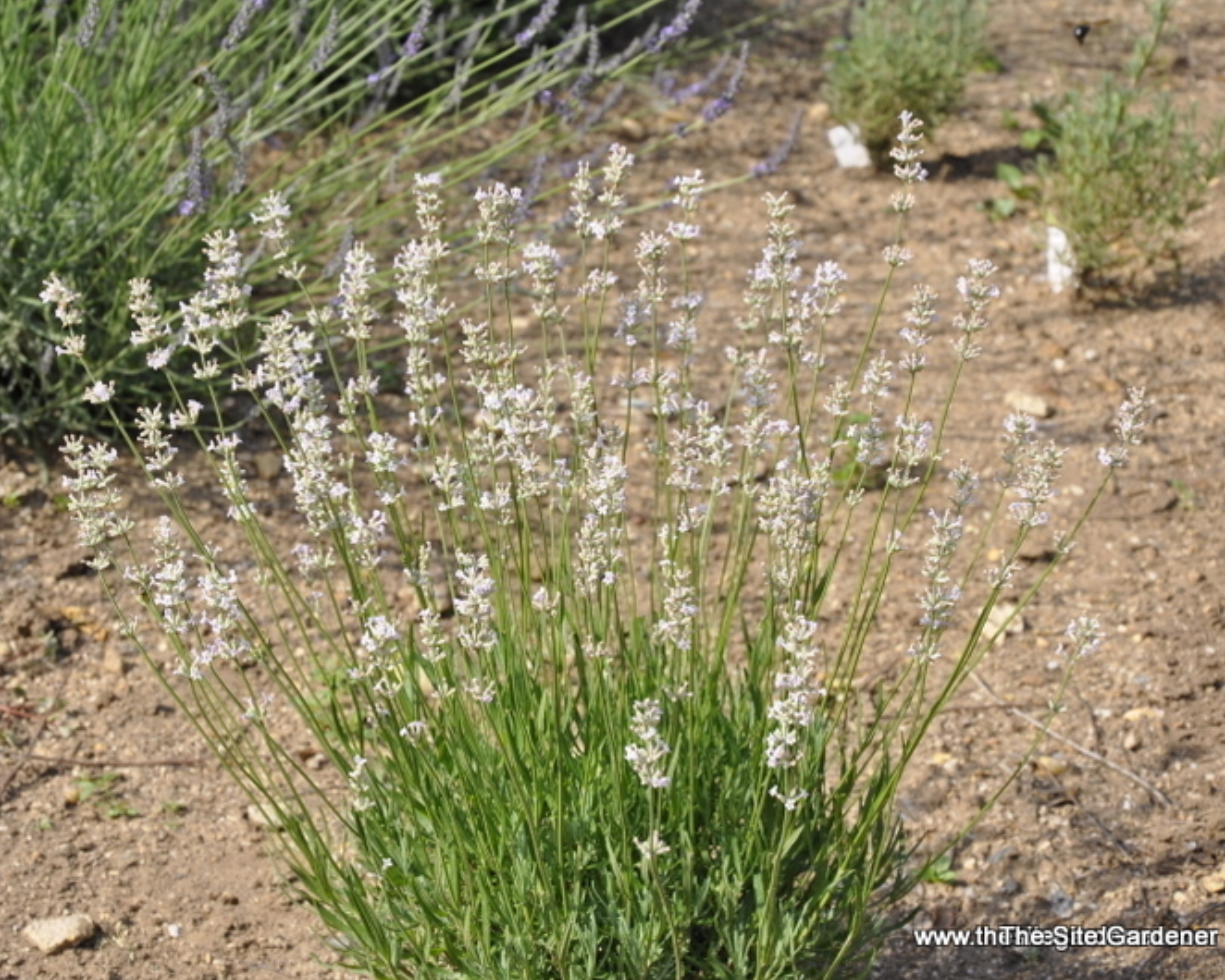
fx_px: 4316
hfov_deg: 16.1
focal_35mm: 119
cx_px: 514
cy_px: 490
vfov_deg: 13.0
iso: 200
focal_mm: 70
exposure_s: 1/320
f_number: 8
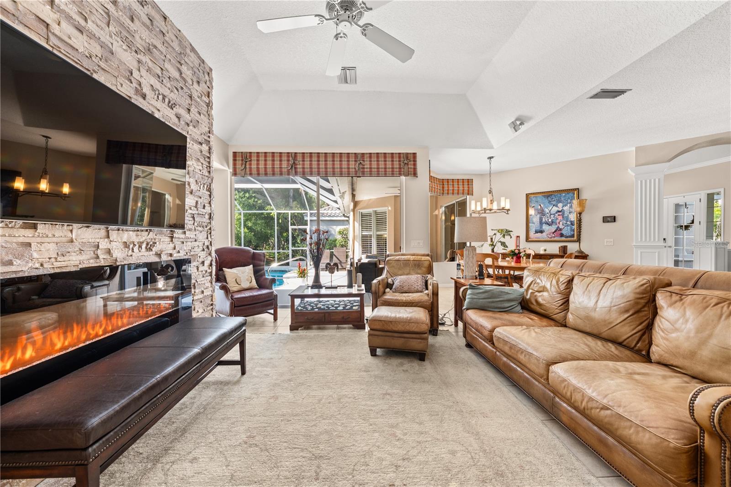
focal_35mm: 13
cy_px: 244
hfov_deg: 108.3
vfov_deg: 85.4
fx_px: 264
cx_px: 366
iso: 400
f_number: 8
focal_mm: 13
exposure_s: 1/4
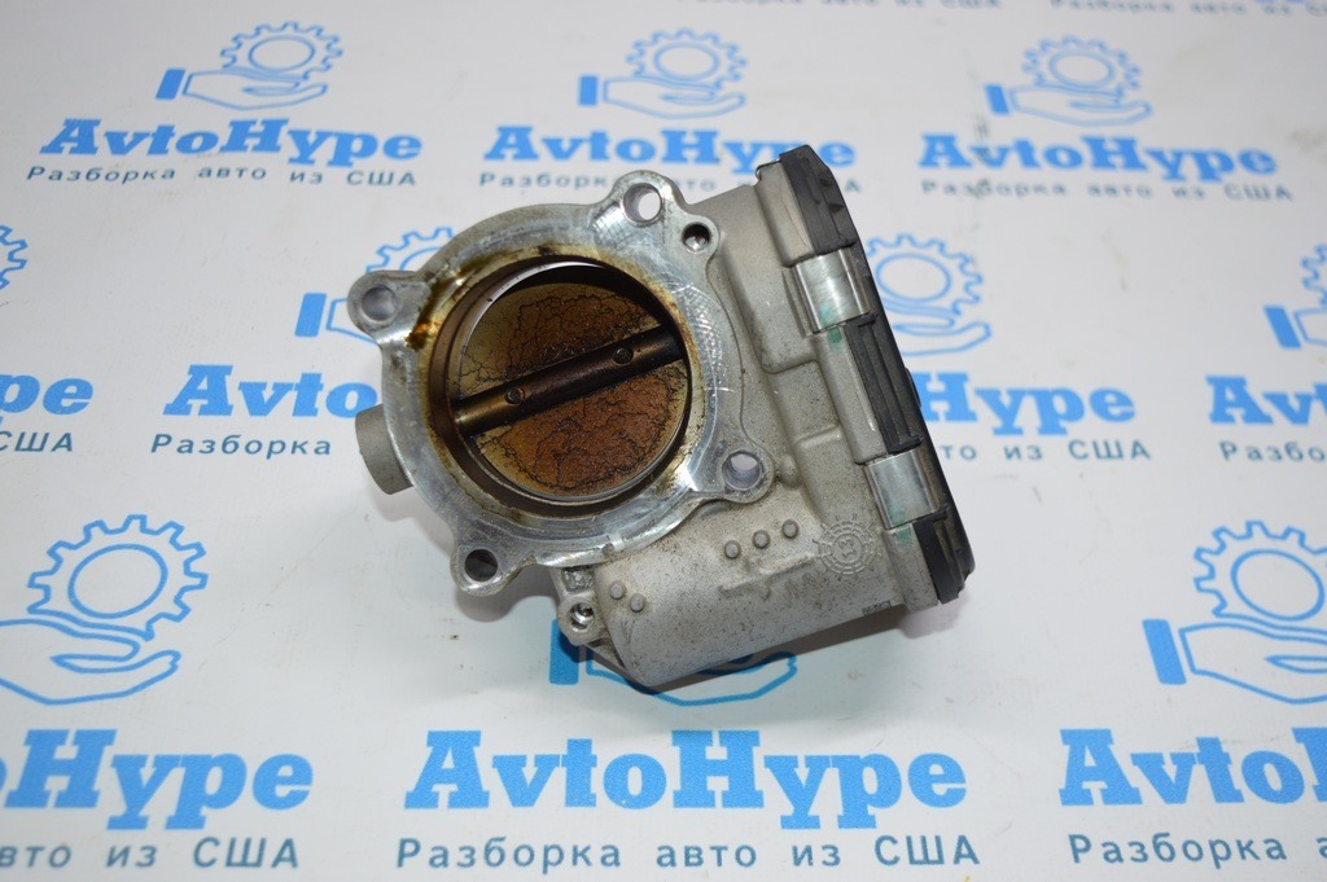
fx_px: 1547
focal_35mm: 42
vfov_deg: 31.8
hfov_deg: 46.4
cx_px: 664
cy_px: 441
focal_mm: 28
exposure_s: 1/80
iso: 400
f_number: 4.2
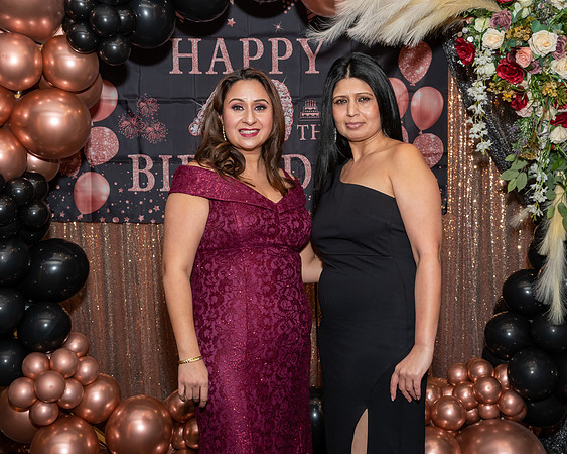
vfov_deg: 32.8
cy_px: 227
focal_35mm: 46
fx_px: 771
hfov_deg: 40.4
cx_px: 291
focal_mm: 26
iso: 500
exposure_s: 1/250
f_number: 8
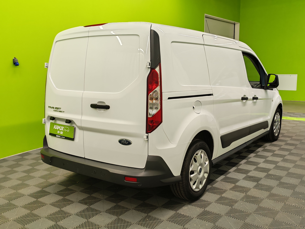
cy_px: 114
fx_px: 317
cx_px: 152
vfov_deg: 39.7
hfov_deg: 51.4
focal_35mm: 36
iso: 500
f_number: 1.9
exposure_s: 1/100
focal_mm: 6.12
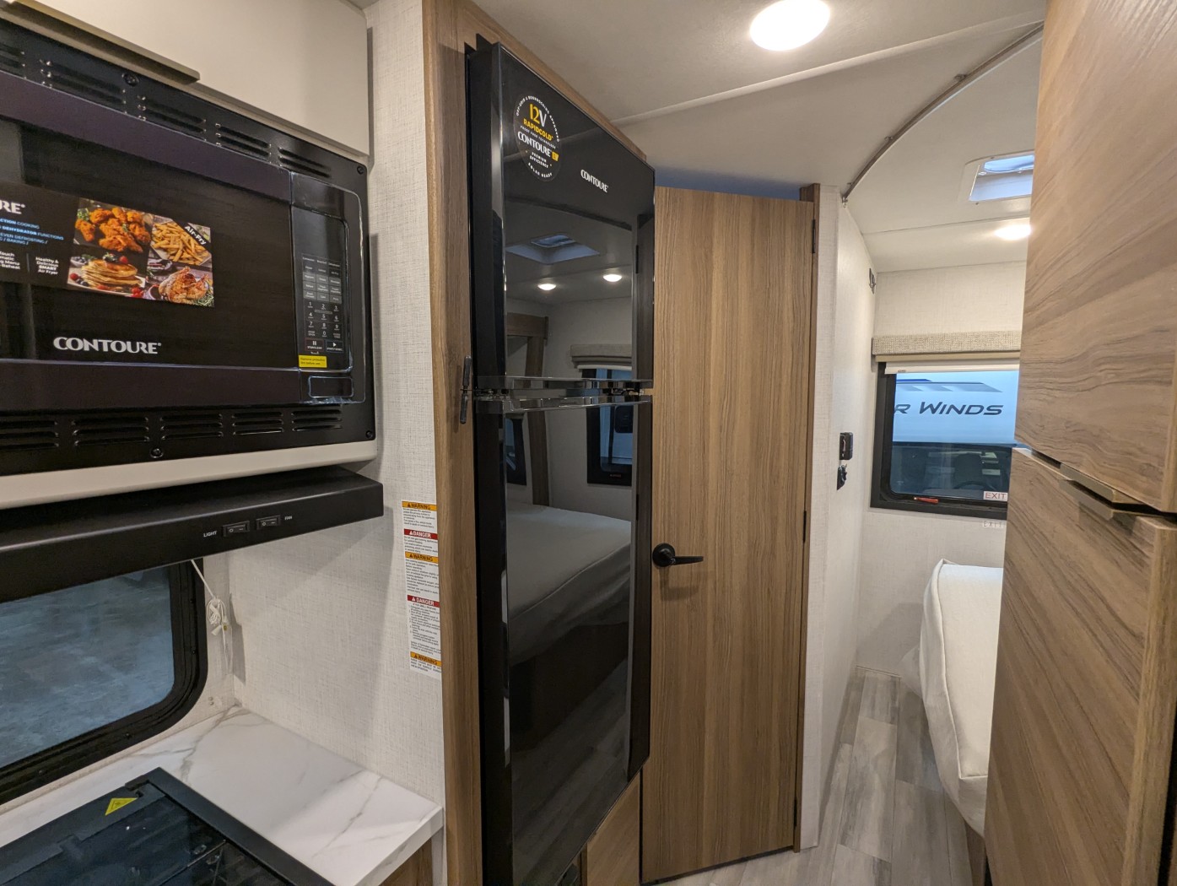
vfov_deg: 78.2
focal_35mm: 16
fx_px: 545
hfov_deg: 94.4
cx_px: 588
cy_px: 443
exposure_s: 1/60
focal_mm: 2.35
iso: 161
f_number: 2.2
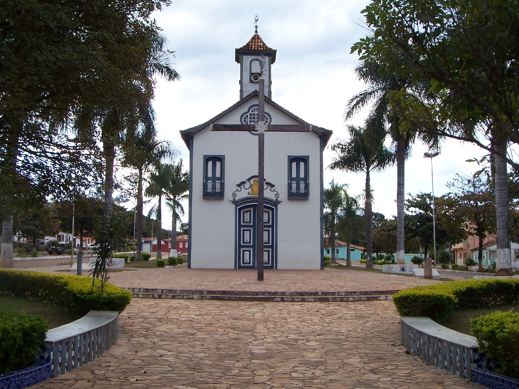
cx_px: 260
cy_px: 194
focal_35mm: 42
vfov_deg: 34.3
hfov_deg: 44.8
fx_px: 630
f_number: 5.6
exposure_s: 1/180
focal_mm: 7
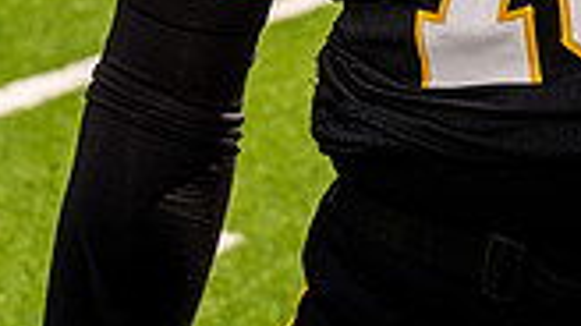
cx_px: 521
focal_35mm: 187
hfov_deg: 11.5
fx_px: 2879
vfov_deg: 6.2
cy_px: -436
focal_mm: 65
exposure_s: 1/250
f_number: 8
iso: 100
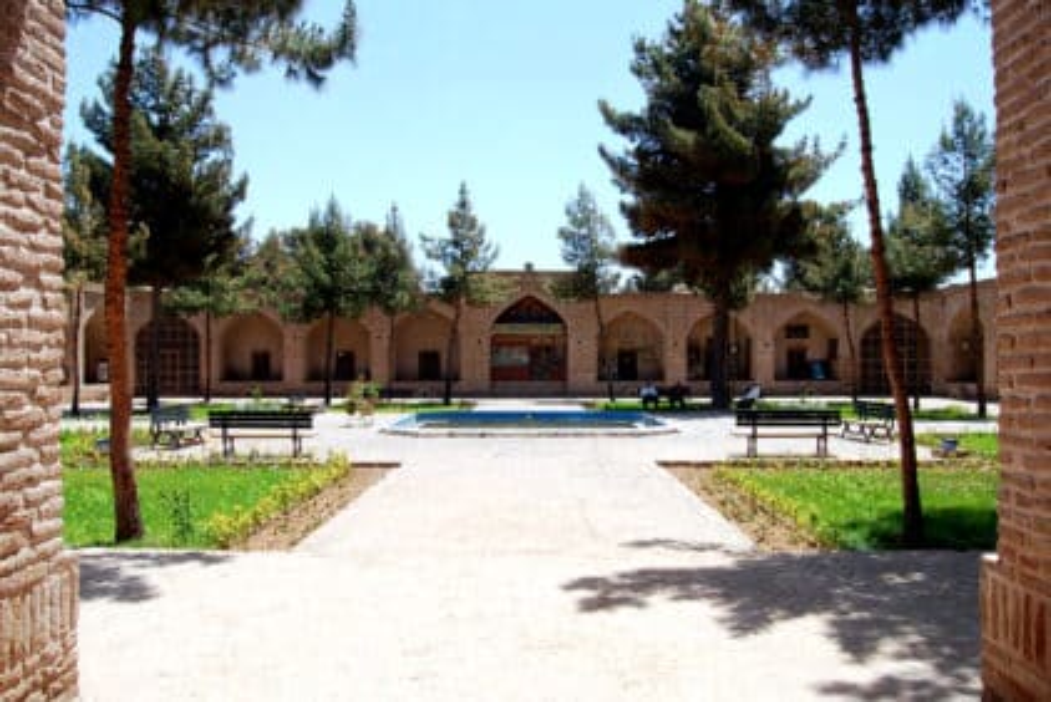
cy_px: 351
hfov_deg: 67.3
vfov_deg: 48.0
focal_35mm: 27
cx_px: 526
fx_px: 789
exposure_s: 1/250
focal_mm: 18
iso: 200
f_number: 10
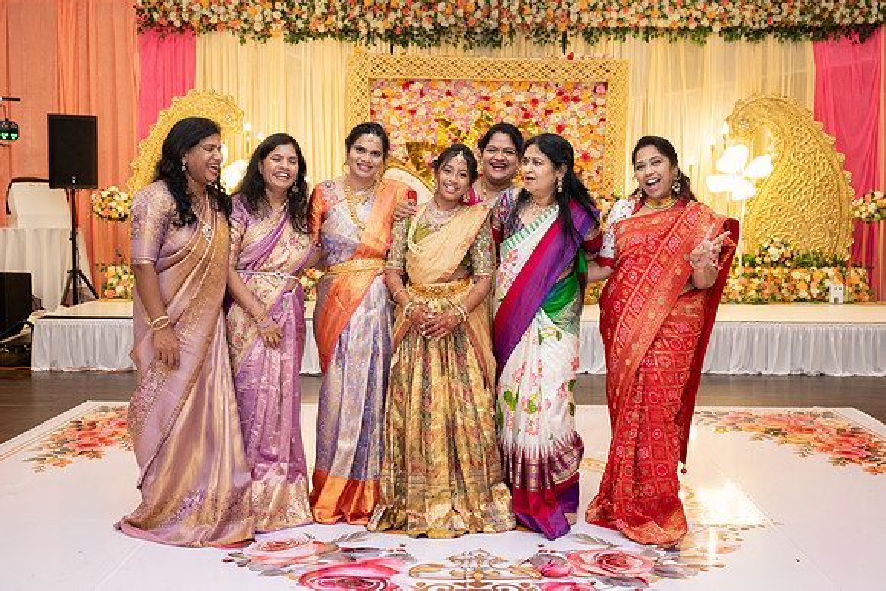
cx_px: 443
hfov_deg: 48.2
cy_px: 296
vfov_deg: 33.2
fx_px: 991
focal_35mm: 40
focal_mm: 40
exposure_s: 1/160
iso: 1250
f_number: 4
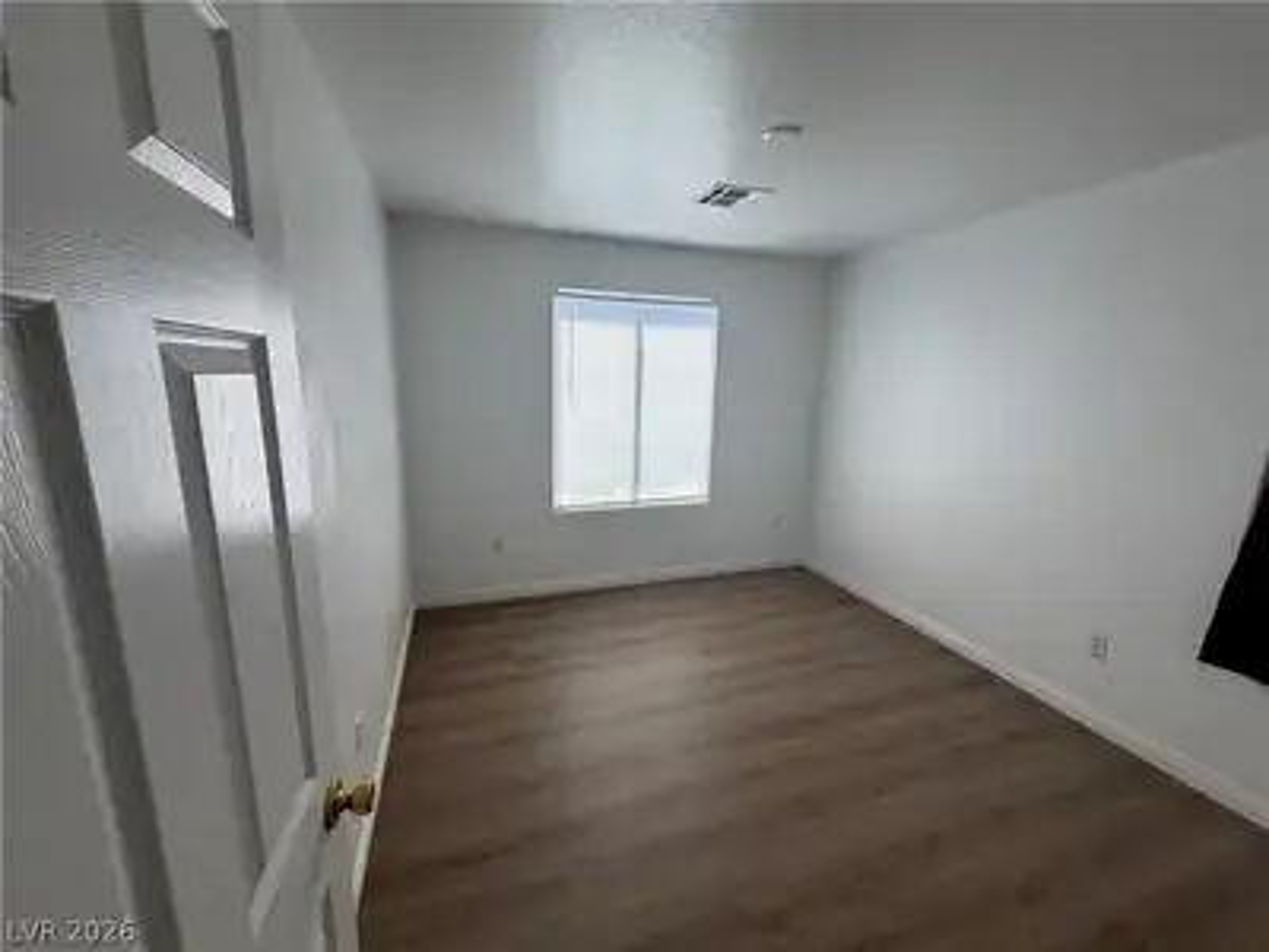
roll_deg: -2.1
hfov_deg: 102.1
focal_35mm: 14
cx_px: 634
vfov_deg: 85.7
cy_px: 476
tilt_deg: -11.3
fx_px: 513
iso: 25
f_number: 2.2
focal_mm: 2.22
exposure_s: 1/120
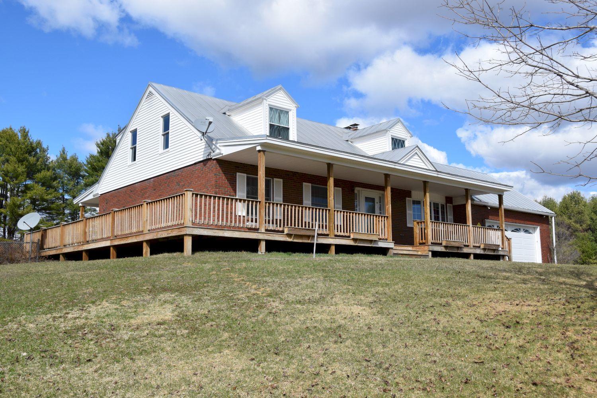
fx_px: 597
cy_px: 199
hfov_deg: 53.1
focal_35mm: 36
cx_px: 298
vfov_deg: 36.9
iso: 200
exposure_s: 1/400
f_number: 10
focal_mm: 24
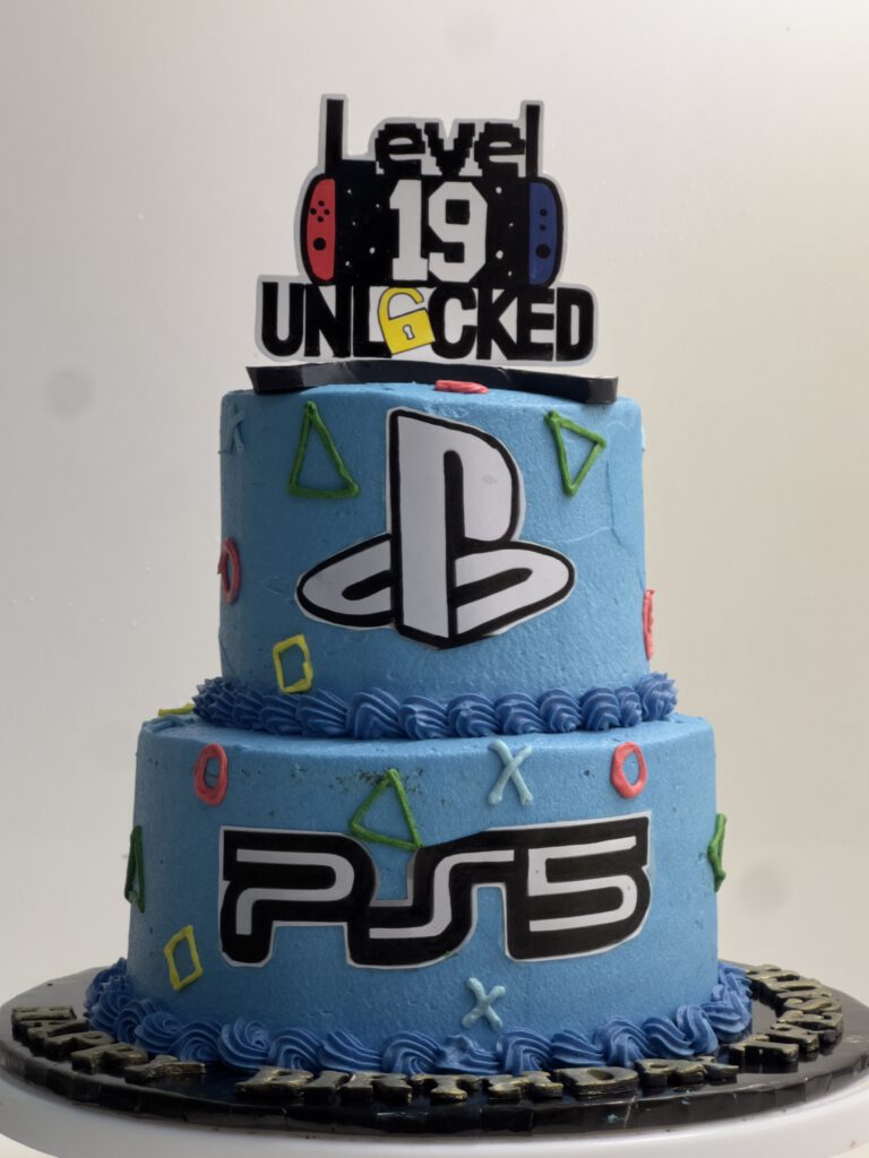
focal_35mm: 77
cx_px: 434
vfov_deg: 25.3
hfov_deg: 19.1
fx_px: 2577
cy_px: 579
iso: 125
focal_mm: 9
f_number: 2.8
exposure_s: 1/100
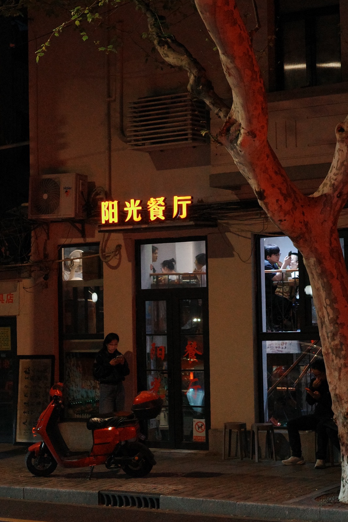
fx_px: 580
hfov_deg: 33.4
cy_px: 261
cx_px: 174
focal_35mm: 40
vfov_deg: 48.5
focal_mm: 26
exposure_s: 1/160
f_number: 3.2
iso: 2500
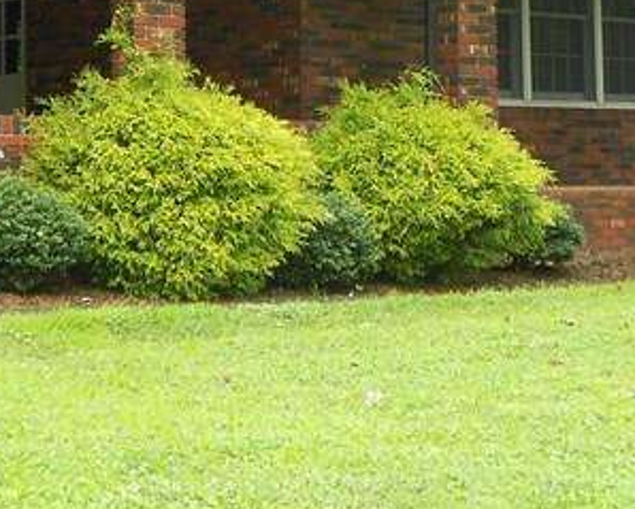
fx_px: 2333
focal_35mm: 124
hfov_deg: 15.5
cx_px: 311
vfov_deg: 12.3
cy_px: -28
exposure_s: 1/125
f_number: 3.9
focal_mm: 6.7
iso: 80
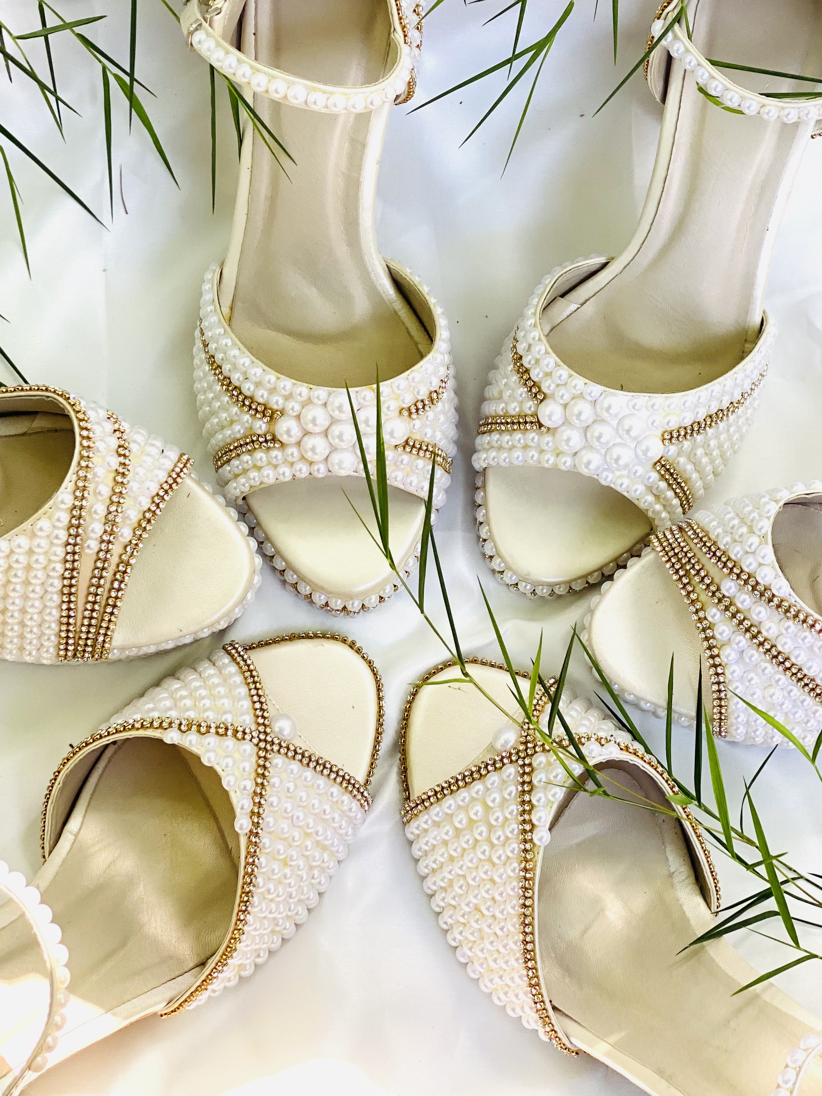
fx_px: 1647
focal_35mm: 52
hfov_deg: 28.0
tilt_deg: -75.4
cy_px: 548
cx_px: 411
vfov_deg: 36.8
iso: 50
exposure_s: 1/122
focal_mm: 6
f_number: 2
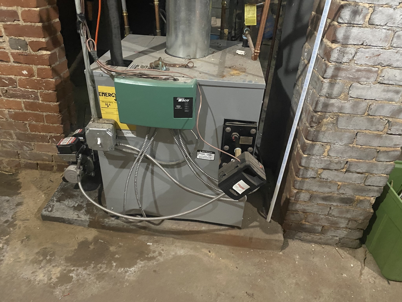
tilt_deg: -33.9
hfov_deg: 67.3
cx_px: 201
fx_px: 302
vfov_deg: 53.1
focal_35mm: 26
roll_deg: -2.6
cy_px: 151
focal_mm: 4.25
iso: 1000
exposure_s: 1/30
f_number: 1.8
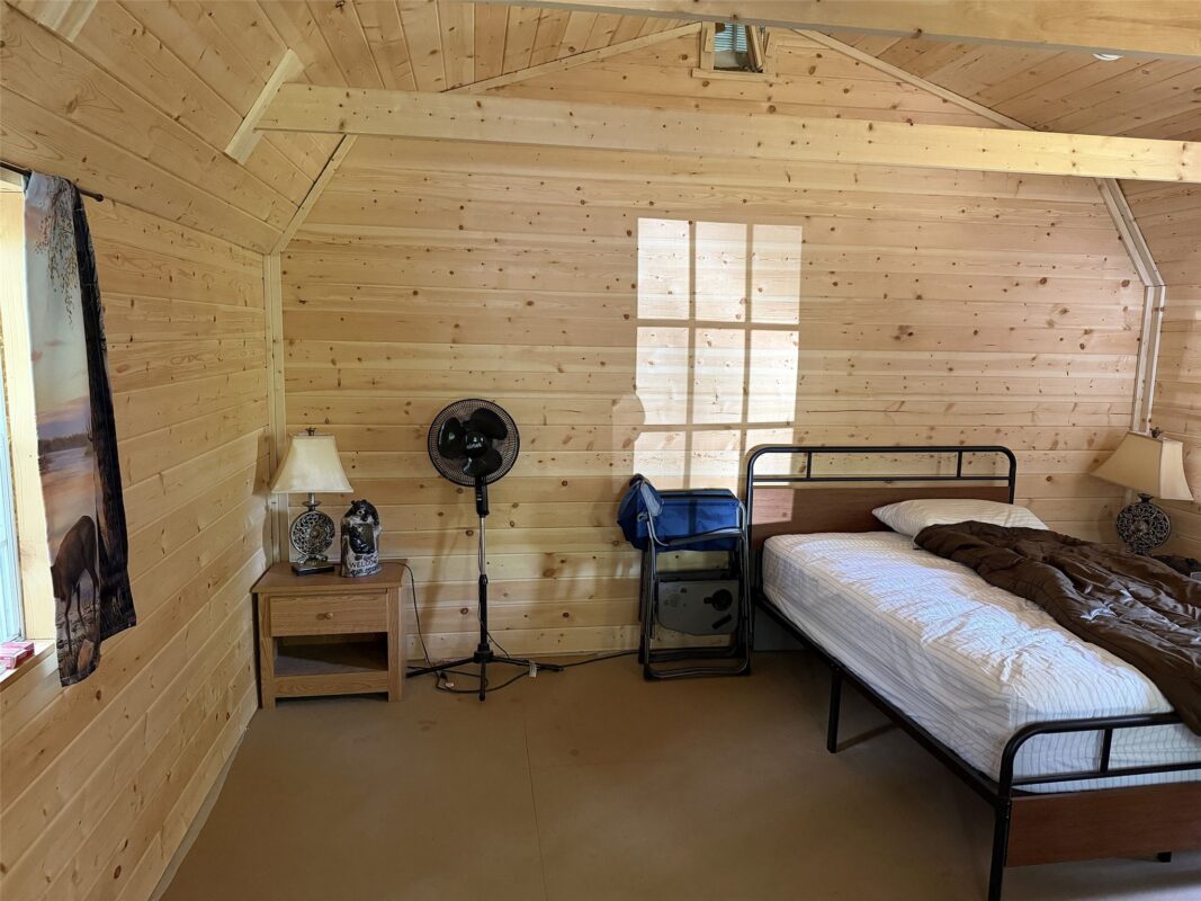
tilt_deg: -6.7
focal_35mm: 24
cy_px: 450
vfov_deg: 56.8
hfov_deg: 71.6
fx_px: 833
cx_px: 600
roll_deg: -0.8
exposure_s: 1/55
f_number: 1.78
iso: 800
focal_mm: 6.76
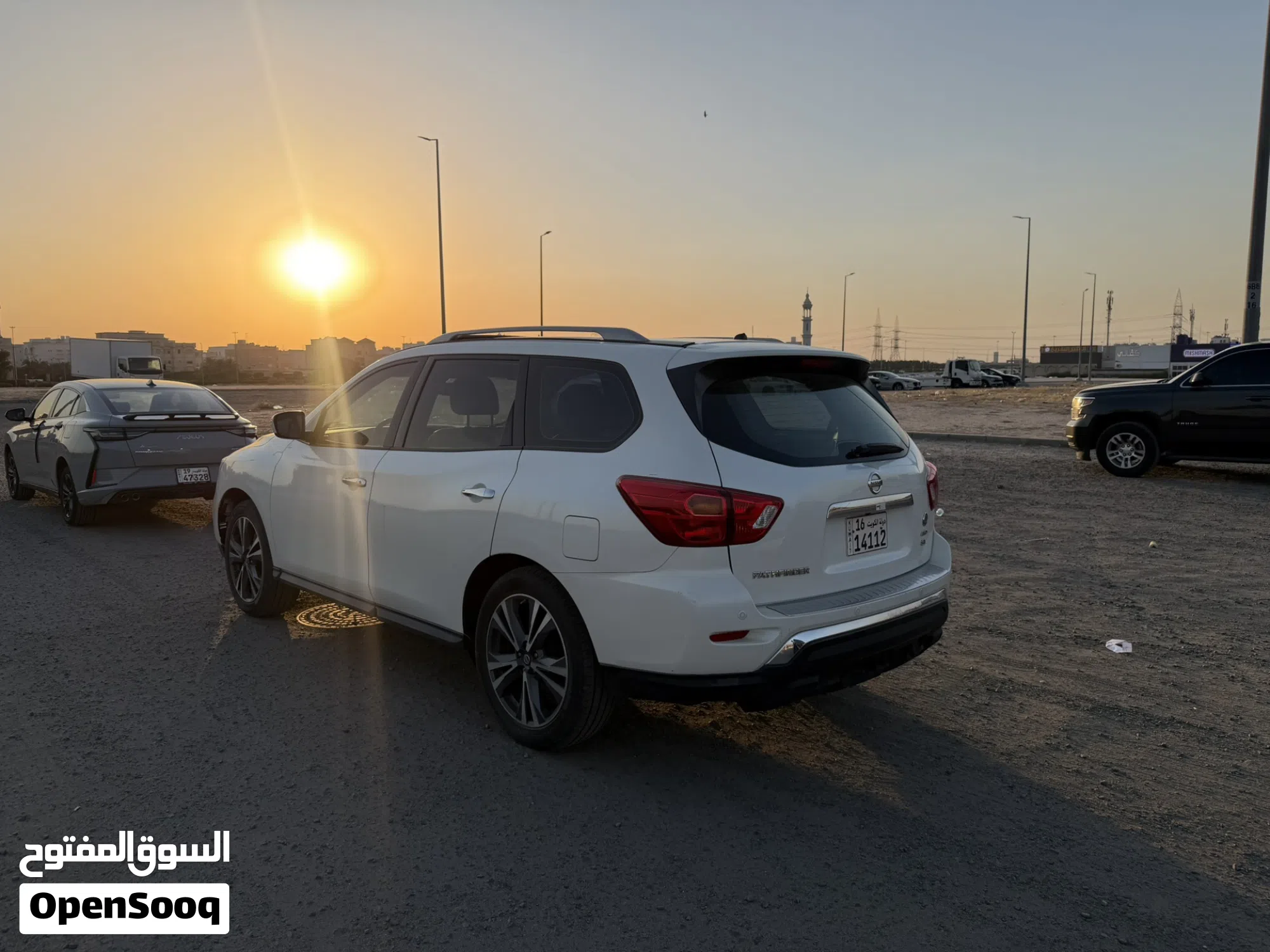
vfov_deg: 56.8
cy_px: 476
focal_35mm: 24
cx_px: 635
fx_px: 881
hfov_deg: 71.6
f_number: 1.78
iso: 80
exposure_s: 1/3584
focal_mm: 6.76
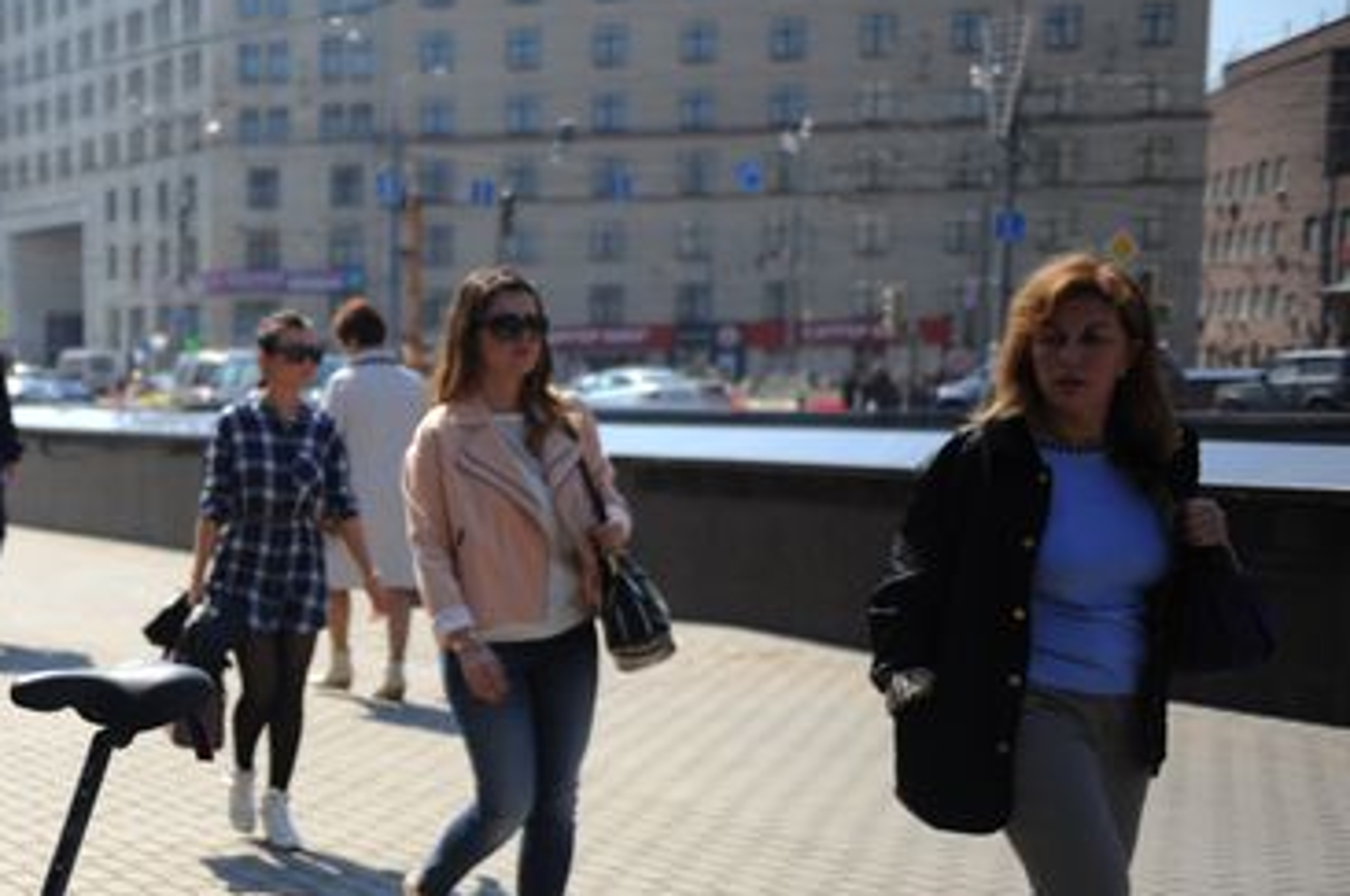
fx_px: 2509
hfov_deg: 28.6
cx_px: 74
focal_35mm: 67
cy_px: 697
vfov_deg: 20.1
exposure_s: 1/1600
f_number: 2.8
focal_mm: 35
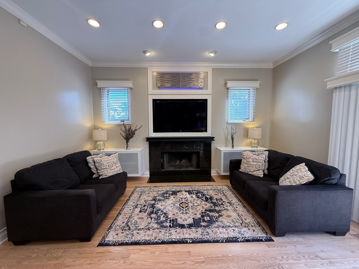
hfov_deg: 102.1
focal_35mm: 14
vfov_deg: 85.7
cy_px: 134
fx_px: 145
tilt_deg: -3.5
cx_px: 180
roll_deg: +0.2
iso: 100
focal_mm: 2.22
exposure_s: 1/99
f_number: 2.2
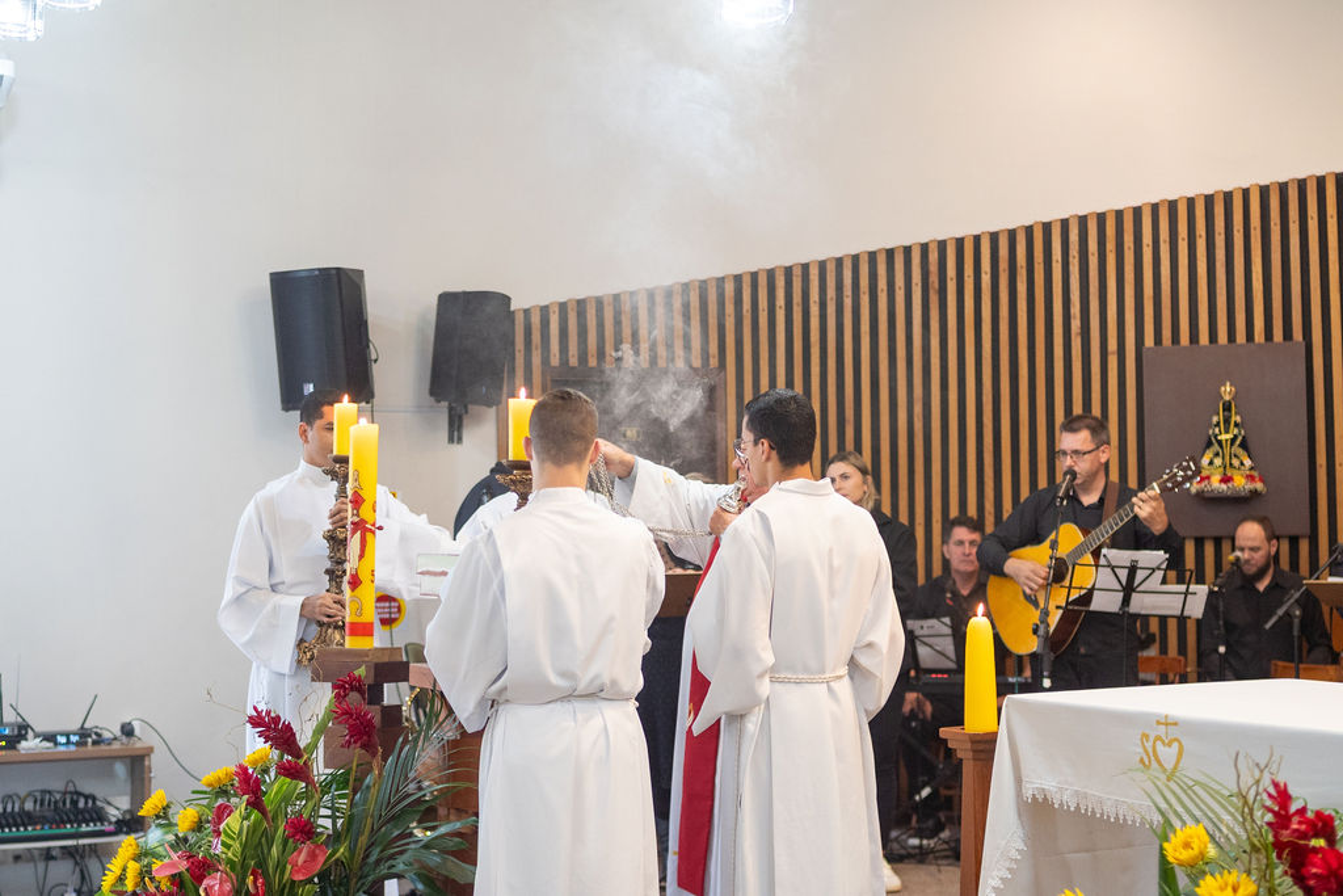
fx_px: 1940
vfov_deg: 26.0
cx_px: 672
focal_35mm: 52
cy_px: 448
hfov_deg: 38.2
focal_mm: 35
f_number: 1.8
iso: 1000
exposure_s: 1/160
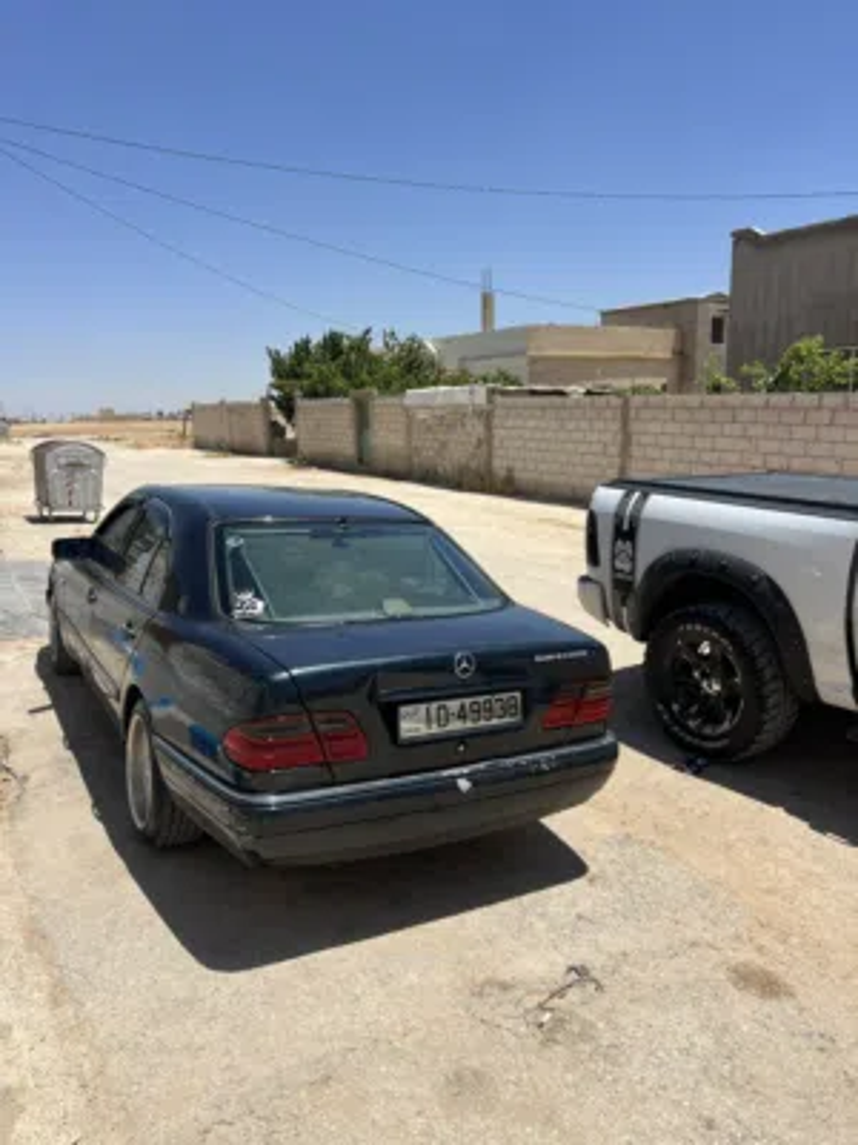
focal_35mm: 26
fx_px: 859
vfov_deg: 67.3
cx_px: 429
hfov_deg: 53.1
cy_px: 572
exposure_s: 1/6211
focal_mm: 5.7
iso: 50
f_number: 1.5
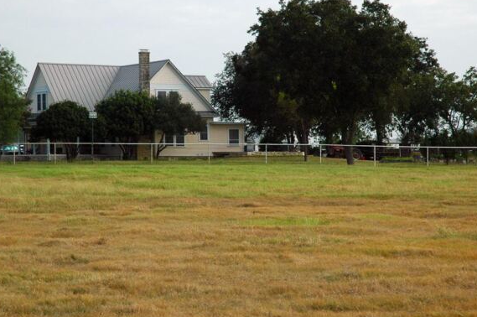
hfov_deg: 17.4
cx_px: 219
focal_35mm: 118
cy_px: 155
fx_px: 1562
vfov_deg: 11.6
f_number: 10
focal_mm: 70
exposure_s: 1/250
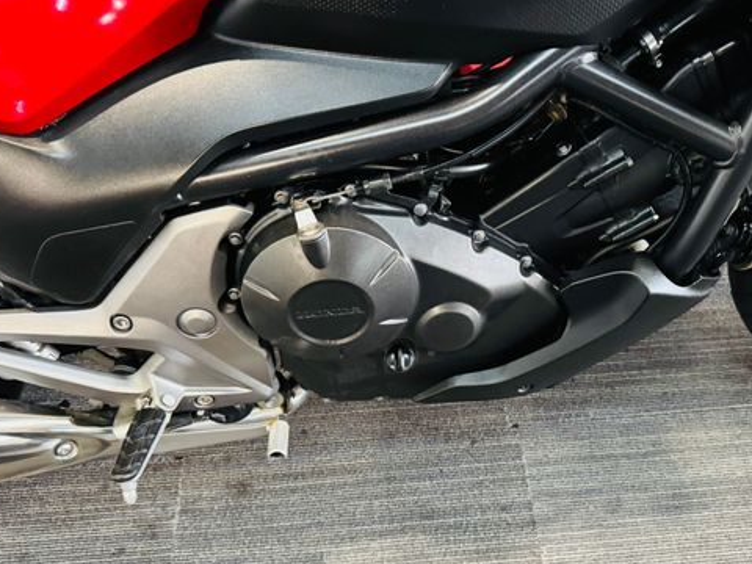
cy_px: 288
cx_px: 428
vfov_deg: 44.2
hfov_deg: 56.6
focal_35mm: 32
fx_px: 695
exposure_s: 1/50
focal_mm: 6.76
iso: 800
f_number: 1.78
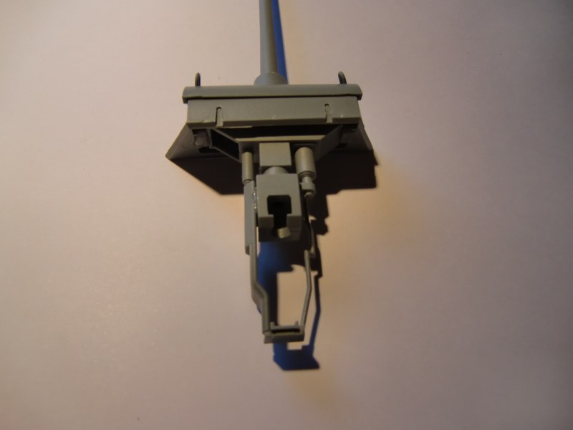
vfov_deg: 56.8
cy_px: 215
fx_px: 397
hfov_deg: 71.6
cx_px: 286
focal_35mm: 24
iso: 64
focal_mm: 4.3
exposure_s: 1/60
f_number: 3.2
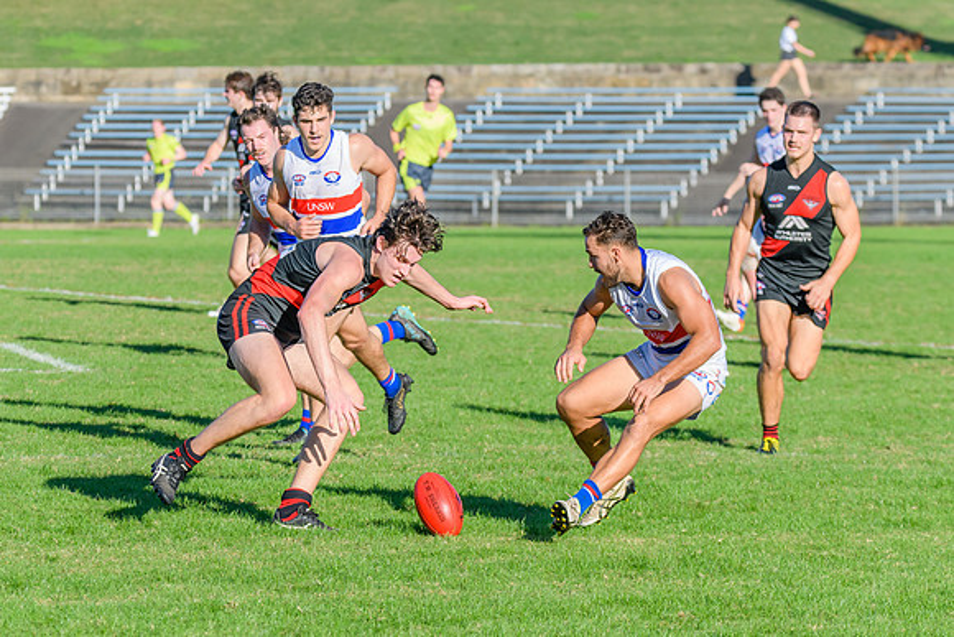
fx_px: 7169
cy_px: 375
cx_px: 384
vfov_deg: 5.1
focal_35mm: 270
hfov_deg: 7.6
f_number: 7.1
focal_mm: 190
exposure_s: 1/2000
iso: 800
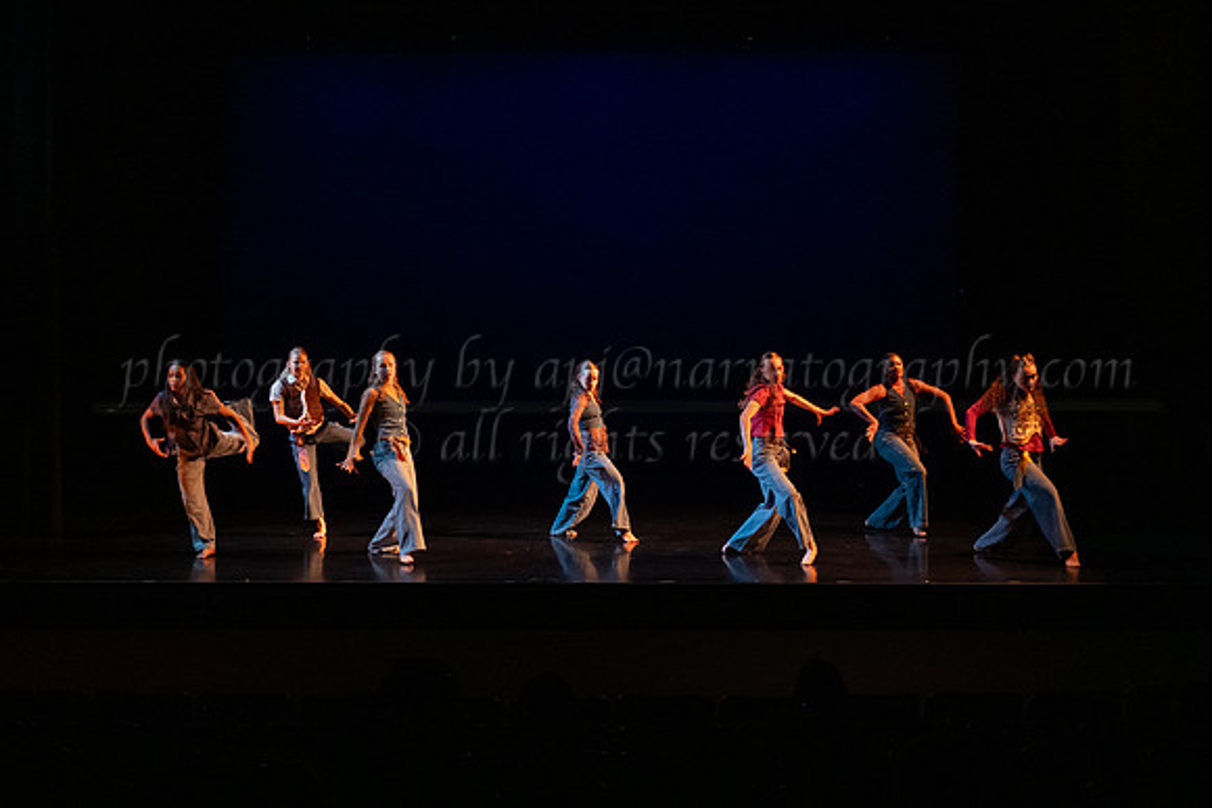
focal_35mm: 48
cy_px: 331
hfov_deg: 40.8
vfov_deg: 27.8
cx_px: 615
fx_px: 1628
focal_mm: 40
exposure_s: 1/250
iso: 3200
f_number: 2.8
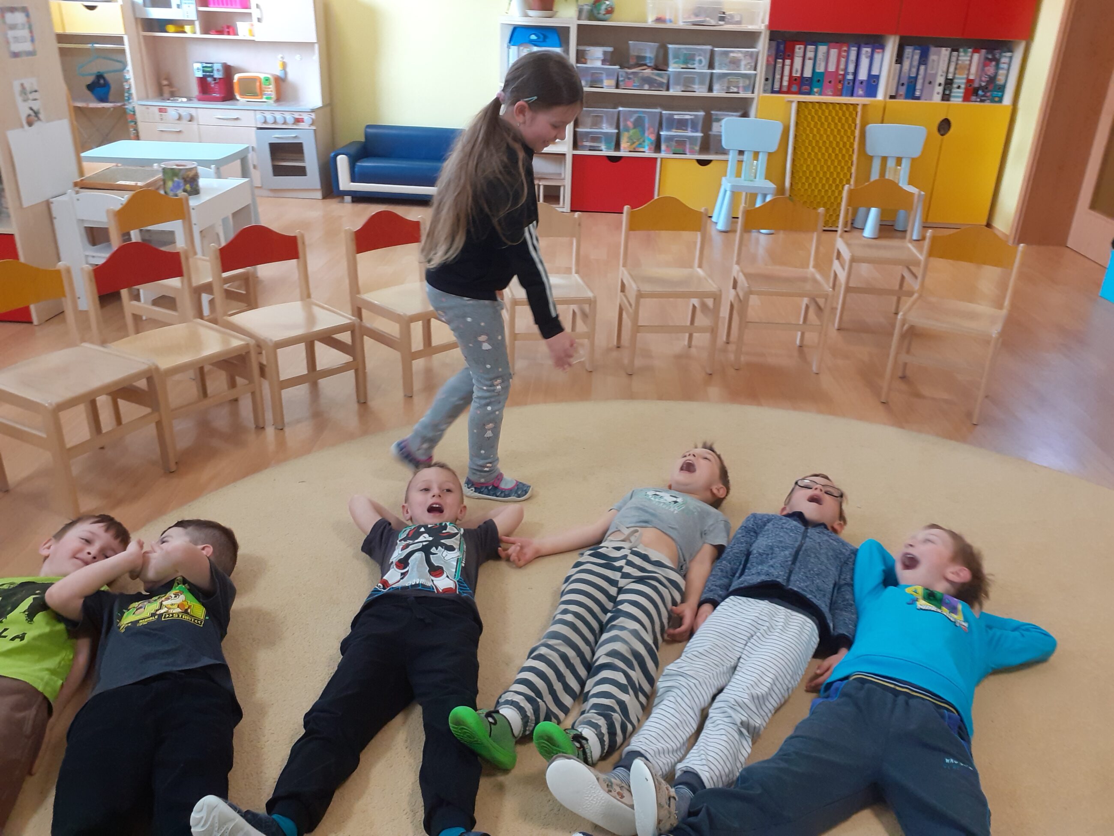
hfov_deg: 65.3
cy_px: 418
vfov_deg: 51.4
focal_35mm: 27
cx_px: 557
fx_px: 869
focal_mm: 3.6
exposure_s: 1/50
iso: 125
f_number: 1.9
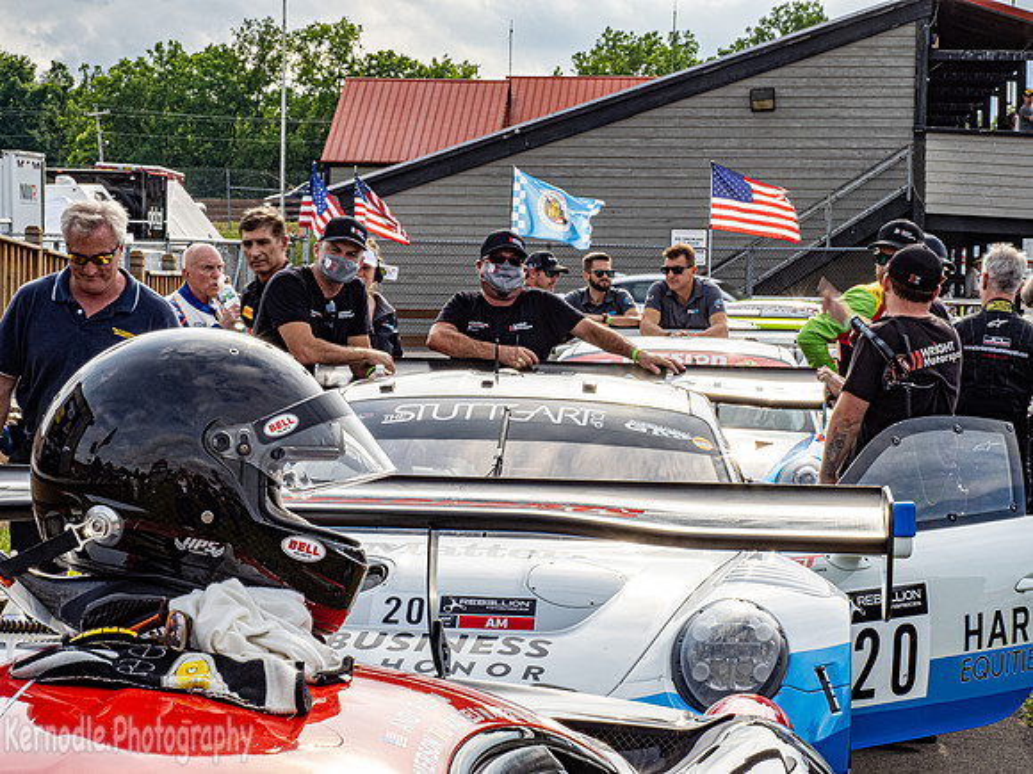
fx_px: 2626
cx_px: 516
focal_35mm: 88
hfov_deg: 22.3
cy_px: 387
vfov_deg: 16.8
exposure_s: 1/60
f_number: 18
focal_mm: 44
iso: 200
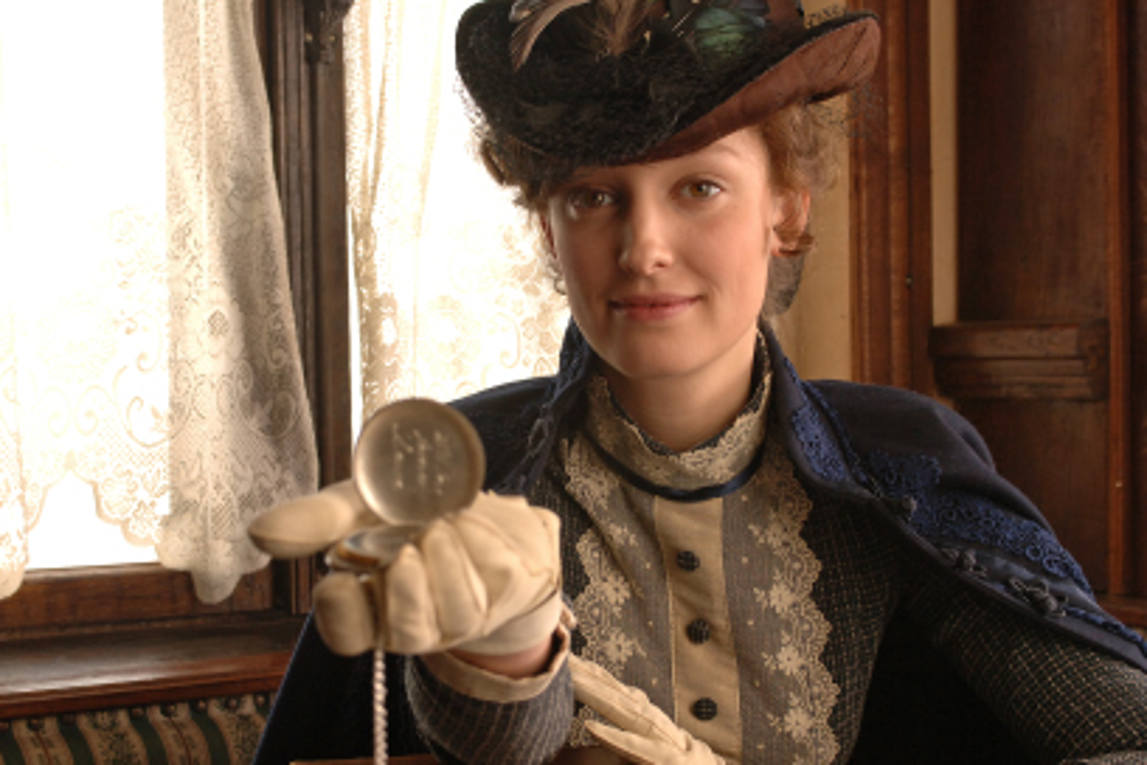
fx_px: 1816
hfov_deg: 35.0
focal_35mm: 57
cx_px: 527
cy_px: 408
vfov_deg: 23.8
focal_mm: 32
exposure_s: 1/50
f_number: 7.1
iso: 400
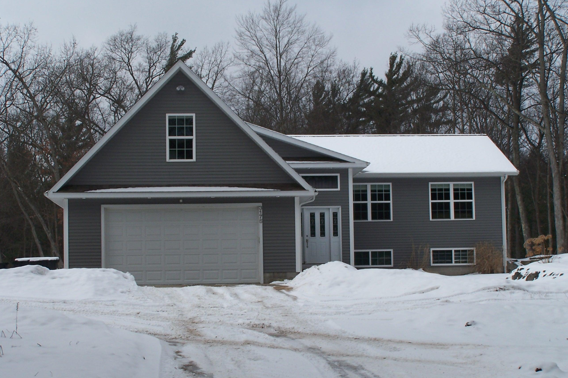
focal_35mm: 67
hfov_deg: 30.1
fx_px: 1057
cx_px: 285
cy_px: 211
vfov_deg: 20.3
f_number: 4.5
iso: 80
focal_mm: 10.7
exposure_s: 1/640
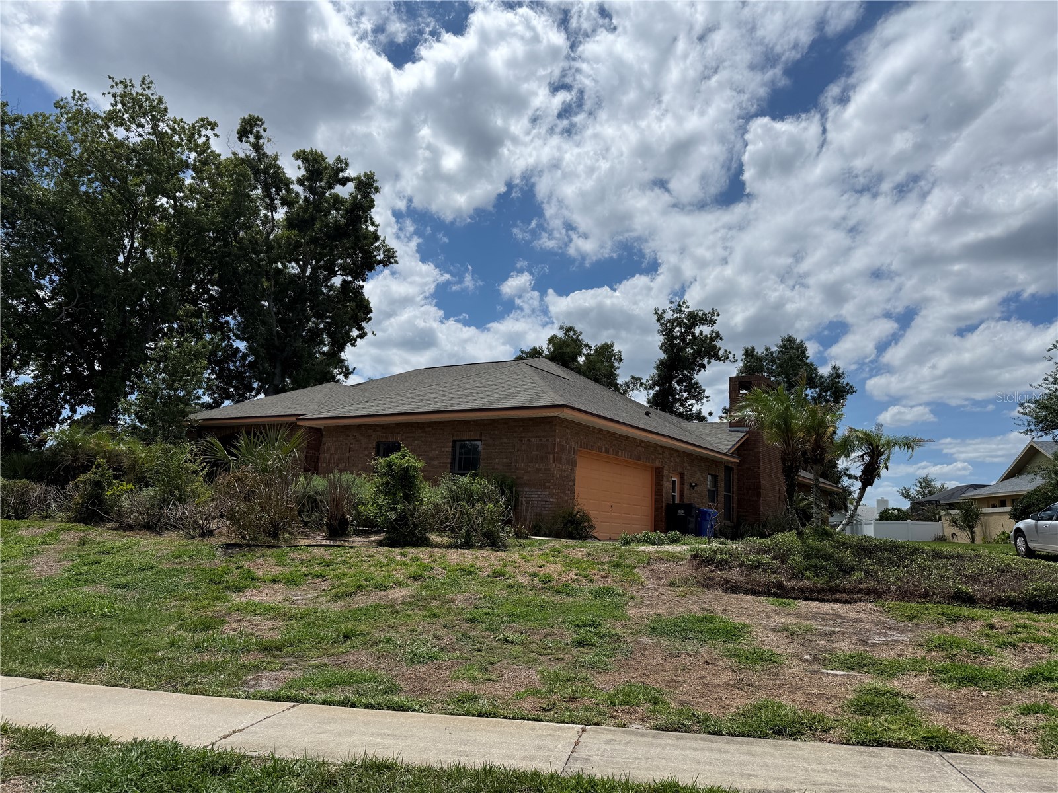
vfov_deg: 56.8
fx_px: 734
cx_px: 529
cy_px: 396
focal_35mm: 24
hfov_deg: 71.6
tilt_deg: +9.7
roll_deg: -3.1
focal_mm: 6.76
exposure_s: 1/11905
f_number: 1.78
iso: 80
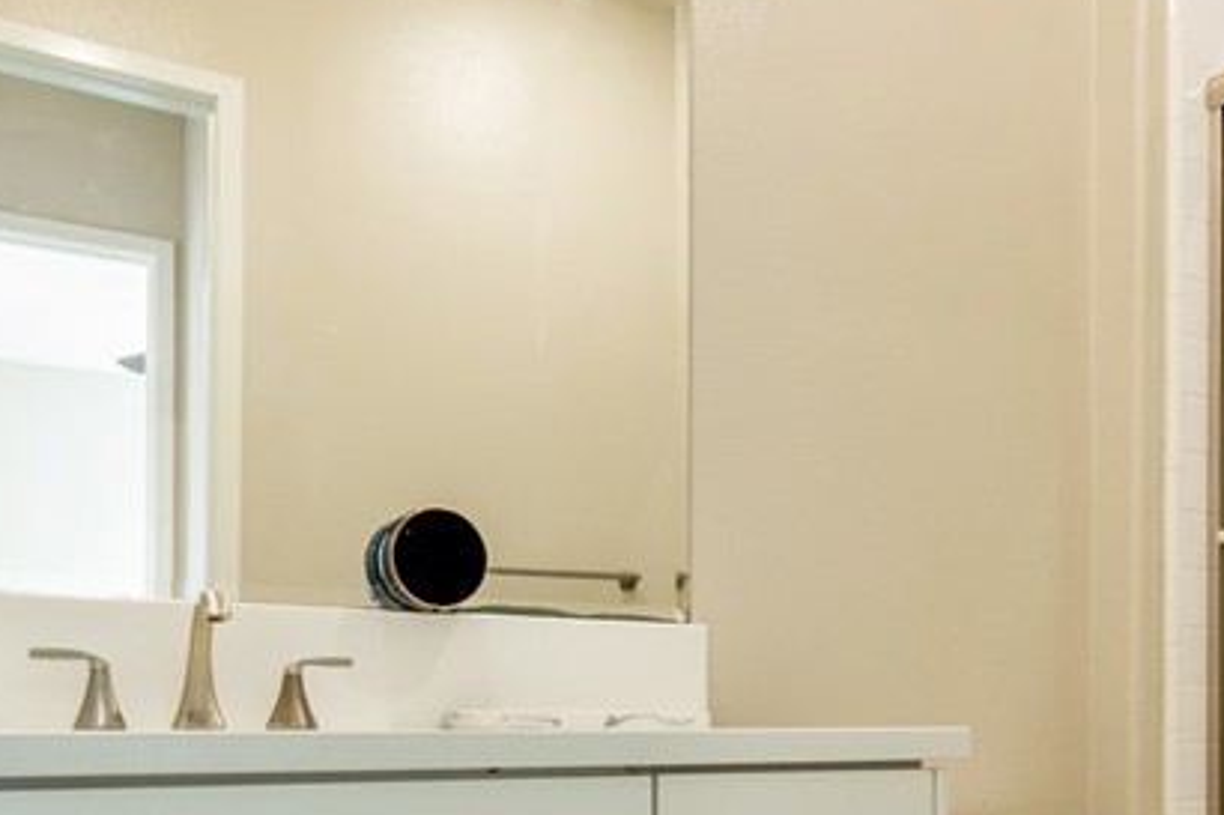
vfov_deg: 35.5
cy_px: 739
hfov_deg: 54.4
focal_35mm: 35
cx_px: 648
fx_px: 1189
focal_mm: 14
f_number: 4
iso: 500
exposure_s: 1/60
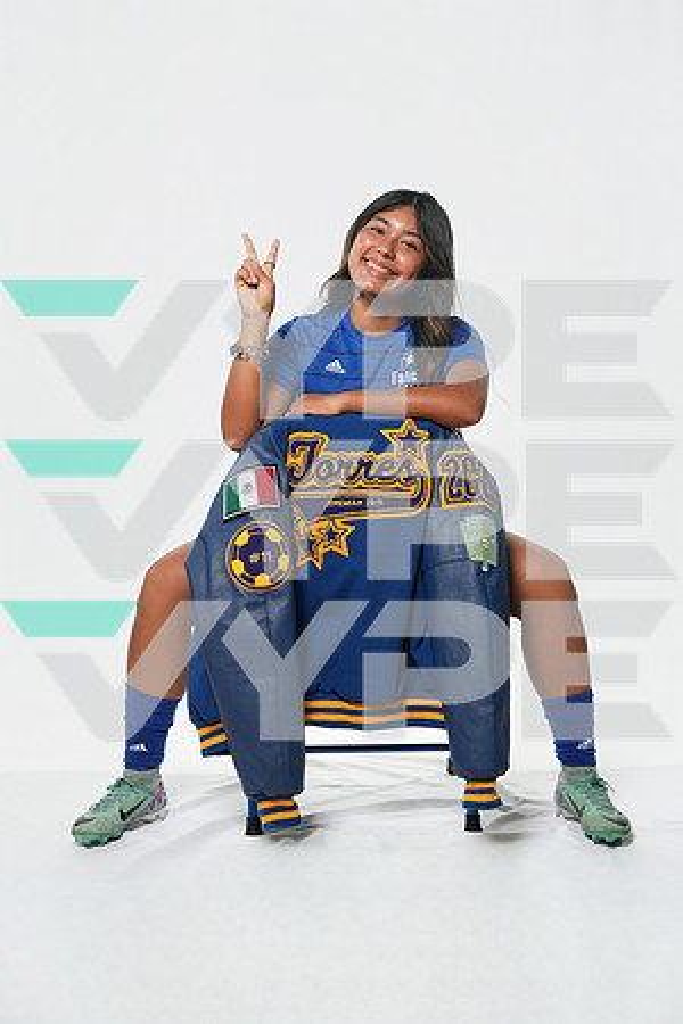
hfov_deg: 30.6
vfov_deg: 44.6
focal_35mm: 44
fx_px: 1249
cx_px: 342
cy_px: 512
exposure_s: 1/125
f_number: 8
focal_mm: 43.9
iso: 500
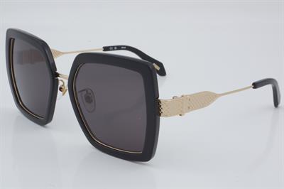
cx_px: 142
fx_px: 591
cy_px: 94
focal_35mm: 75
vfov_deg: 18.2
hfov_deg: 27.0
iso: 100
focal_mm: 50
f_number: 32
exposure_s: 1/3
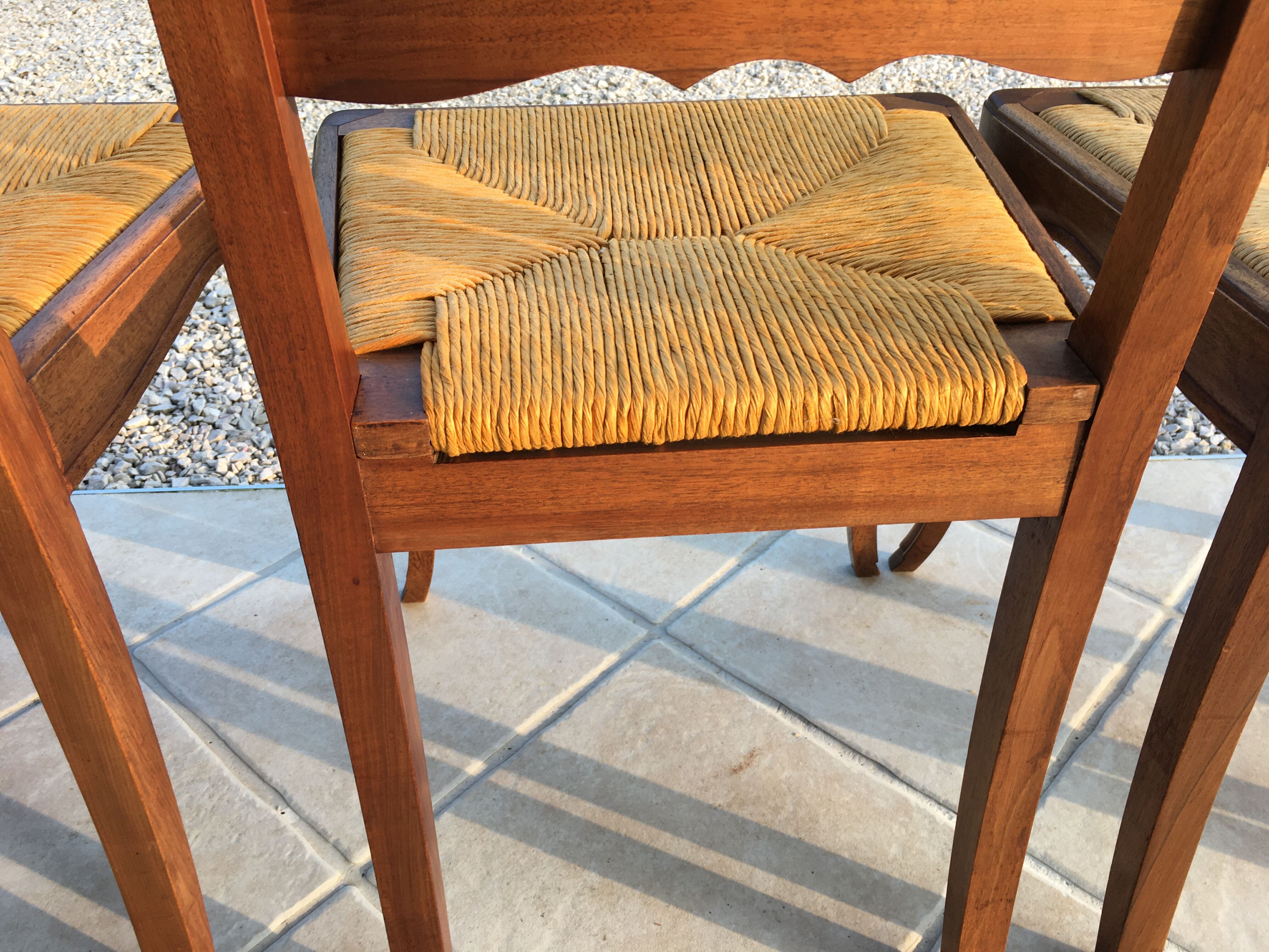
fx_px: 1063
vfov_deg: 48.2
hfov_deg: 61.7
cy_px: 476
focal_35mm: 29
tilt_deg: -36.9
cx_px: 634
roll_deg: +0.1
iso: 25
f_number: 2.2
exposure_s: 1/134
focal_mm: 4.15
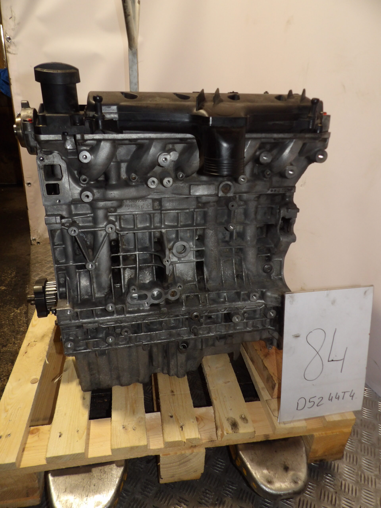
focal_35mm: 24
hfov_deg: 56.8
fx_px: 352
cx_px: 190
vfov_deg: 71.6
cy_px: 254
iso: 200
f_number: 3.2
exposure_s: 1/60
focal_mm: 4.3
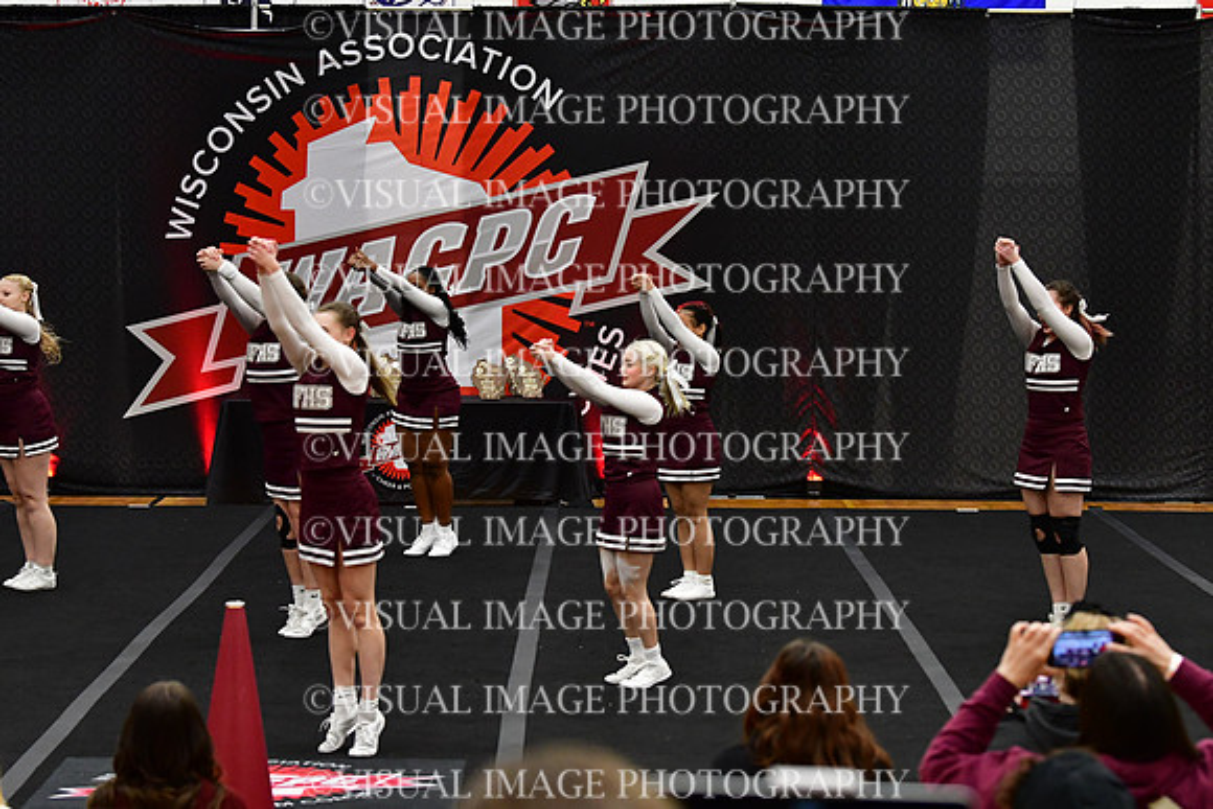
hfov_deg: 19.5
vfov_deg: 13.0
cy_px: 404
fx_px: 3539
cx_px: 606
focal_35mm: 105
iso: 4000
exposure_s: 1/500
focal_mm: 70
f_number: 4
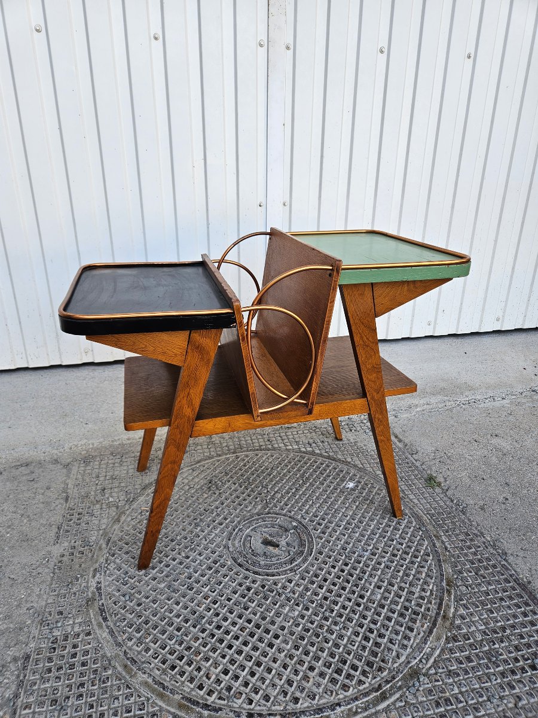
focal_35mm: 23
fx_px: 477
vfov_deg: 73.9
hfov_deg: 58.9
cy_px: 359
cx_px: 269
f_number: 1.8
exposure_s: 1/182
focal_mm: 5.4
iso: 25
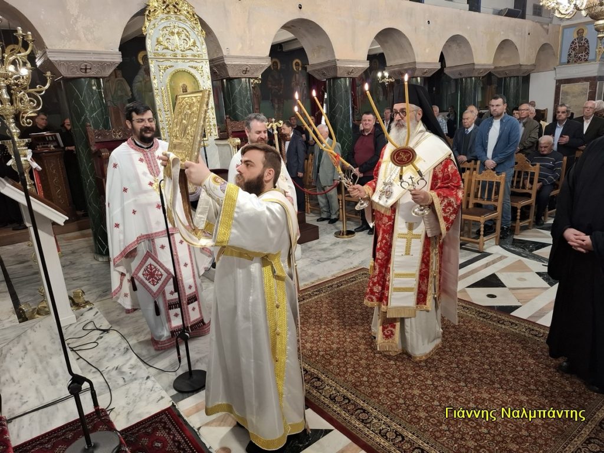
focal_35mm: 23
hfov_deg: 73.9
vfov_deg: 58.9
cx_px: 302
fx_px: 401
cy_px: 226
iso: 250
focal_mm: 5.54
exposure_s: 1/50
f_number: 1.8
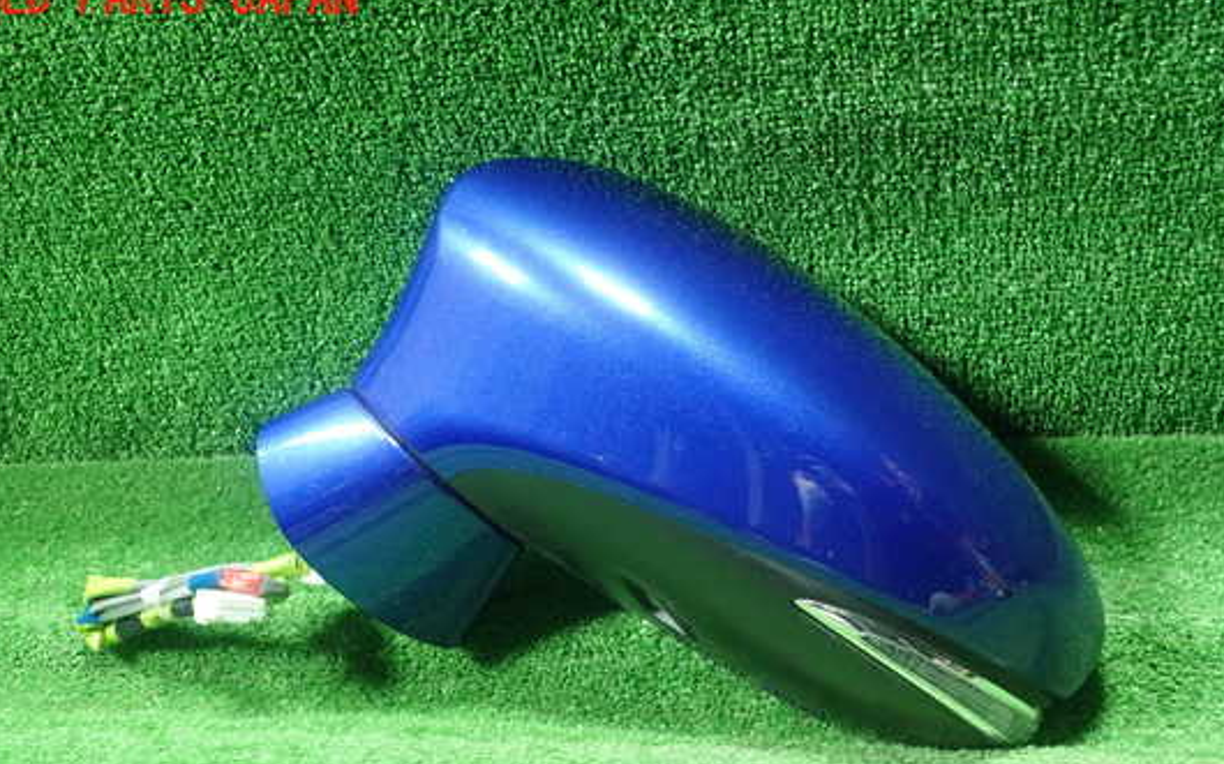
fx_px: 1201
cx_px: 630
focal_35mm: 36
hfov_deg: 54.0
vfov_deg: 35.1
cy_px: 489
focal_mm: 5.5
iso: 800
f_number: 2.3
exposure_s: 1/80
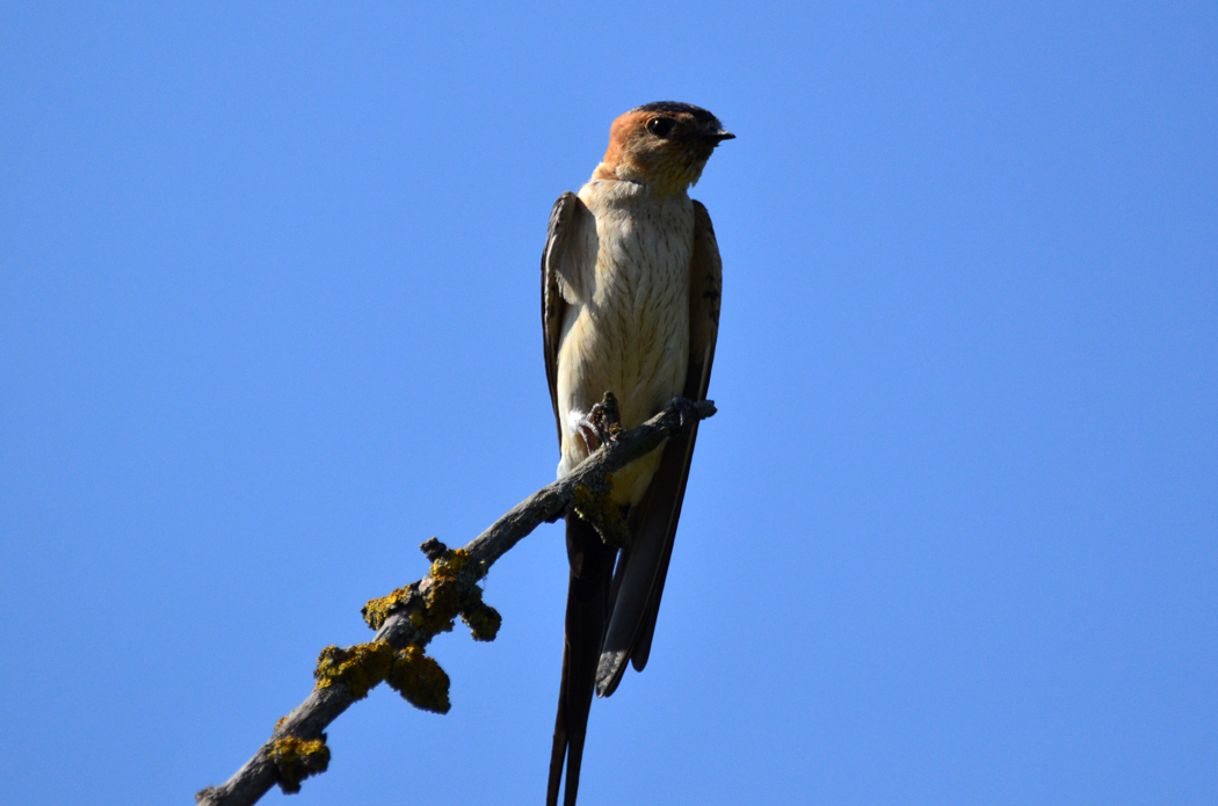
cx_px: 609
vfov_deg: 1.5
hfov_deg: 2.3
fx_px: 30381
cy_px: 403
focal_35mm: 900
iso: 800
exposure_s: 1/4000
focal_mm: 600
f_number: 6.7
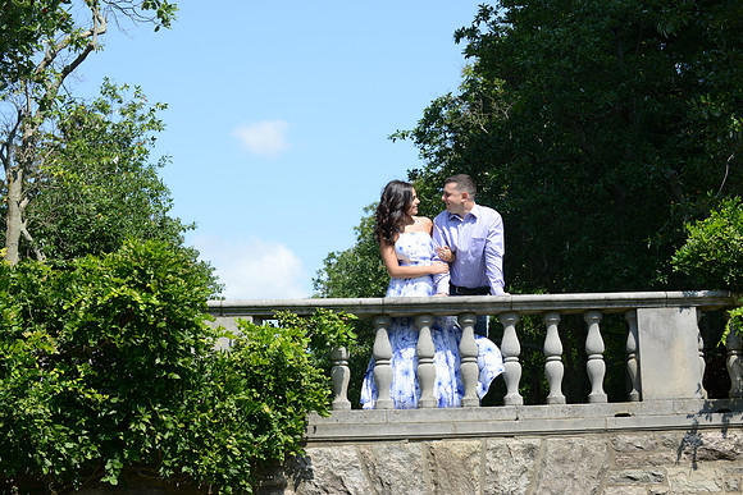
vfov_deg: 17.5
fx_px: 1610
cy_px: 248
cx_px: 372
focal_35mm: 78
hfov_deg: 26.0
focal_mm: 78
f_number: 11
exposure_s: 1/500
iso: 400
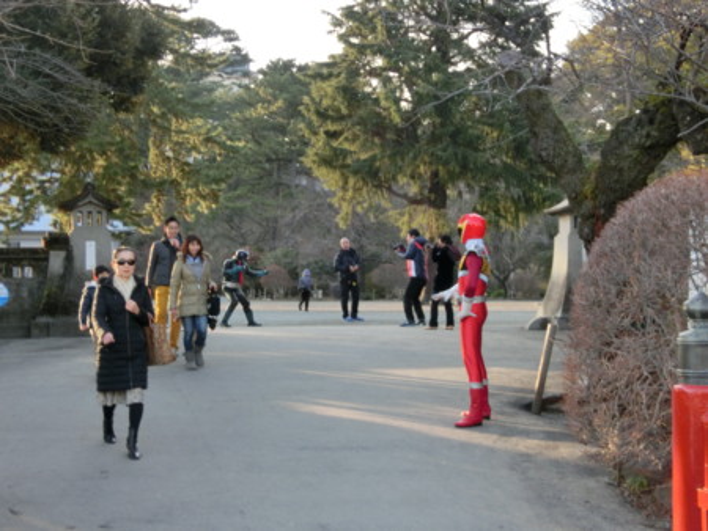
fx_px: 1432
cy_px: 266
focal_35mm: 70
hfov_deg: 27.8
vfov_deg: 21.0
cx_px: 354
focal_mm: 12.1
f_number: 4.7
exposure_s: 1/125
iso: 160
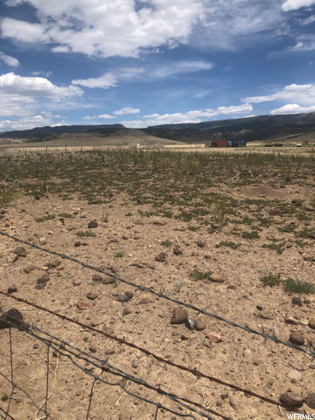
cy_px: 210
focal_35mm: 28
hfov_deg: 49.7
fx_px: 340
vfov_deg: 63.4
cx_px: 158
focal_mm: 4
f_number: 1.8
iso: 25
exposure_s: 1/3472
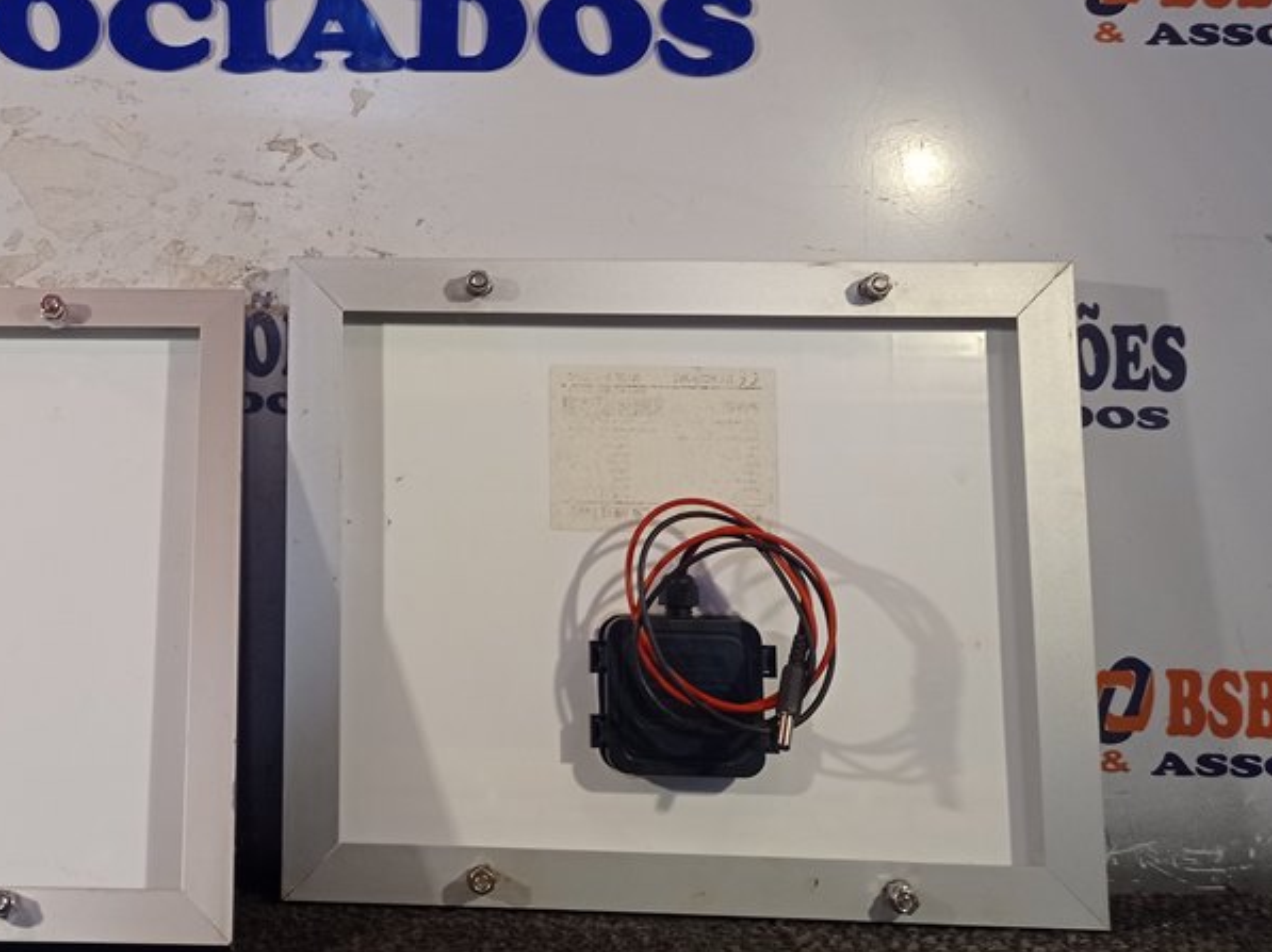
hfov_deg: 38.1
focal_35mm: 48
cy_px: 337
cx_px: 245
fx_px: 1763
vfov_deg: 30.1
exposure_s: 1/133
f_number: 1.79
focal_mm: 4.7
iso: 100
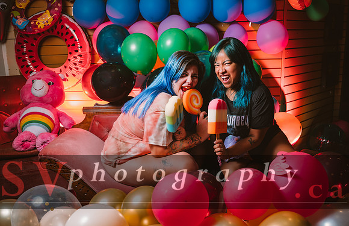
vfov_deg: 35.6
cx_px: 175
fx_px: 351
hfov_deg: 52.9
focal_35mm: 36
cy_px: 128
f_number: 4.5
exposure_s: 1/125
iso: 100
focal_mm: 43.3
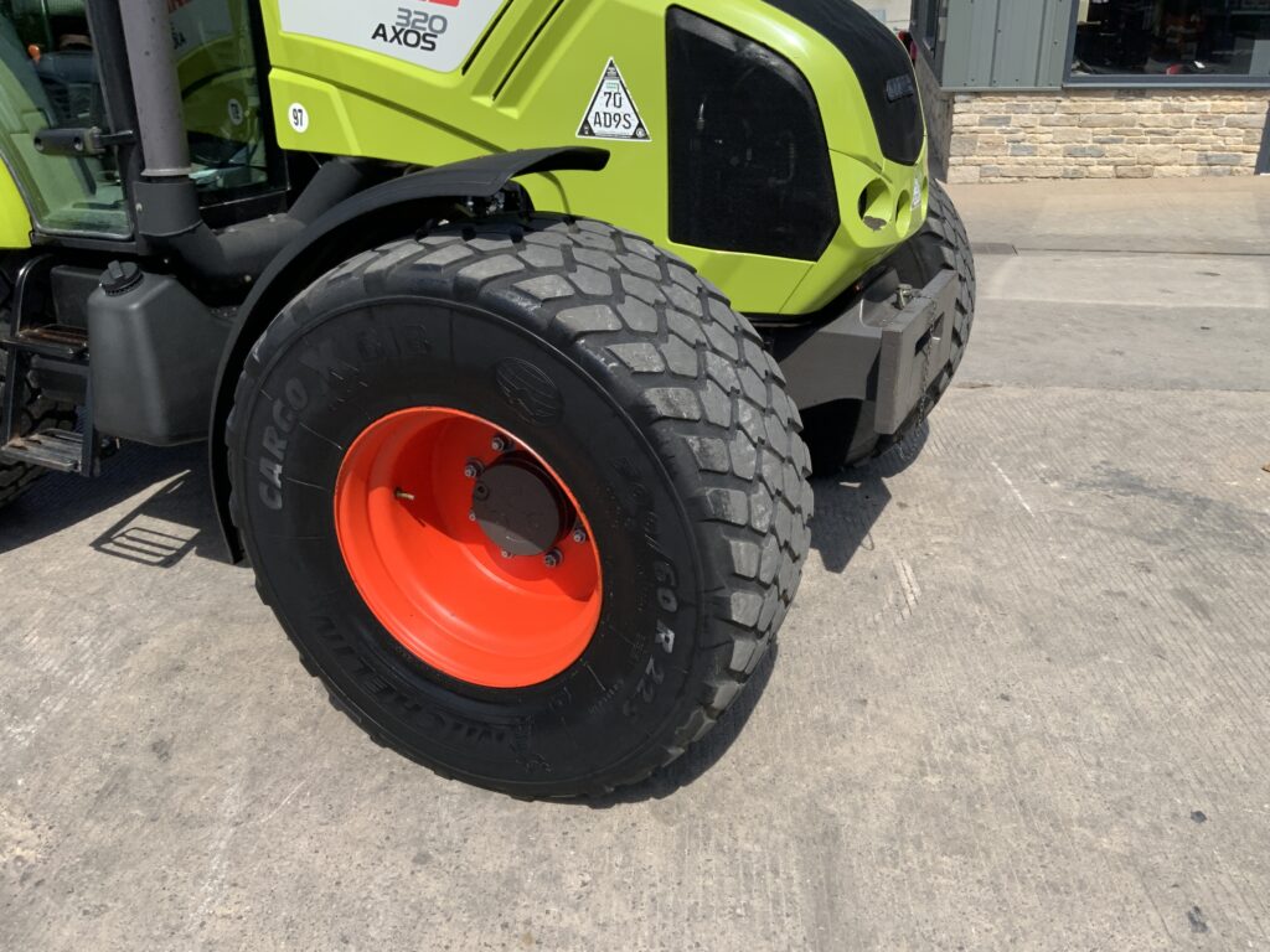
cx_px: 635
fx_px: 1064
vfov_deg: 48.2
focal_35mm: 29
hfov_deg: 61.7
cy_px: 476
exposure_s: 1/1577
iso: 16
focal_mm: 3
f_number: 1.8
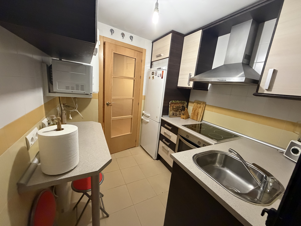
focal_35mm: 14
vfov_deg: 85.7
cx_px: 150
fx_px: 122
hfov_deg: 102.1
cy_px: 113
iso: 800
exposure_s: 1/50
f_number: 2.2
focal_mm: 2.22
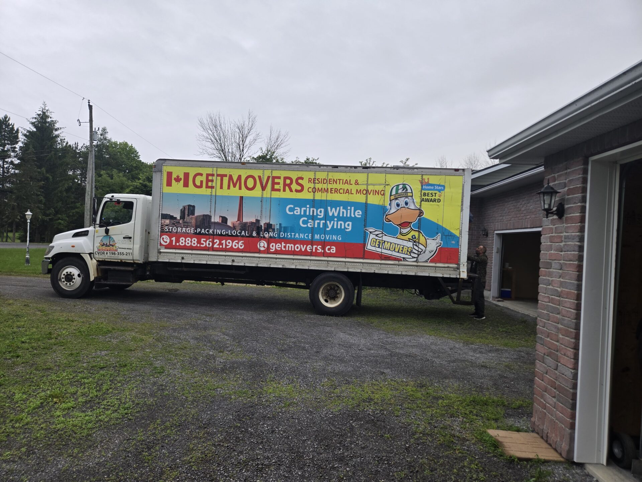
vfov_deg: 58.9
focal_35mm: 23
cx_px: 321
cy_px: 241
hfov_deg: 73.9
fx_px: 427
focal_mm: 5.4
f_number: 1.8
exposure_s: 1/180
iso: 50
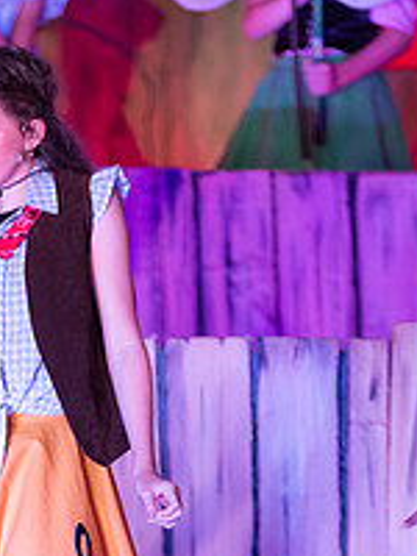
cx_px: 64
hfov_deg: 3.3
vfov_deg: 4.4
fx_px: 7164
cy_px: 424
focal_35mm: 446
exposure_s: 1/160
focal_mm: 160
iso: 720
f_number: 2.8
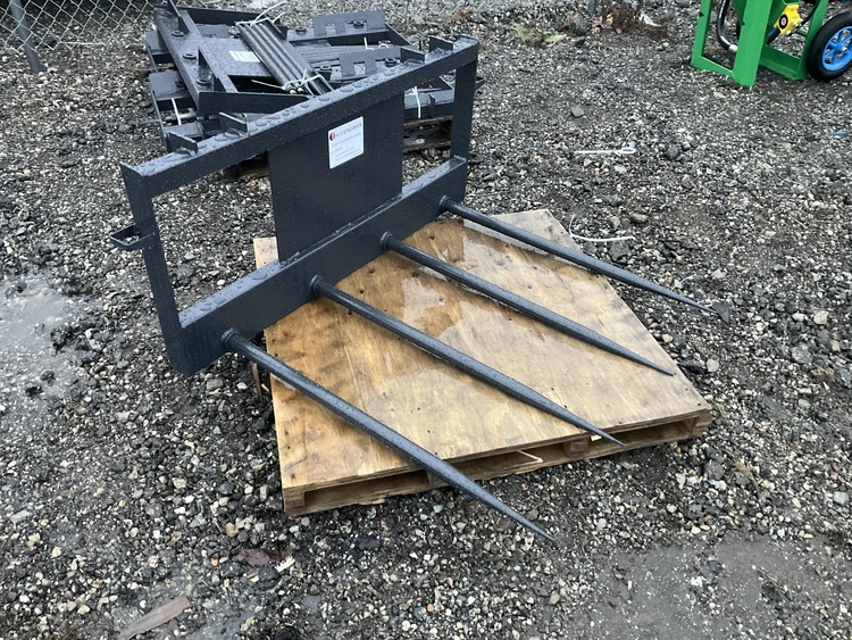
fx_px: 714
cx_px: 426
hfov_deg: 61.6
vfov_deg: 48.3
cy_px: 320
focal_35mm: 29
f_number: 1.8
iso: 320
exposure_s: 1/58
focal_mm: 3
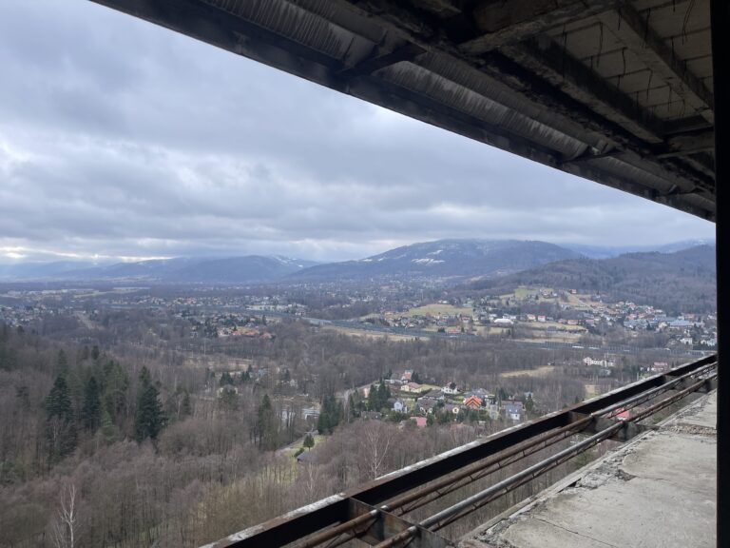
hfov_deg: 69.4
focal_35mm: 25
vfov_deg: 54.9
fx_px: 527
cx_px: 365
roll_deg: -0.7
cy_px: 274
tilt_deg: +0.7
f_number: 1.6
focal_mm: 5.1
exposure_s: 1/969
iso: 32
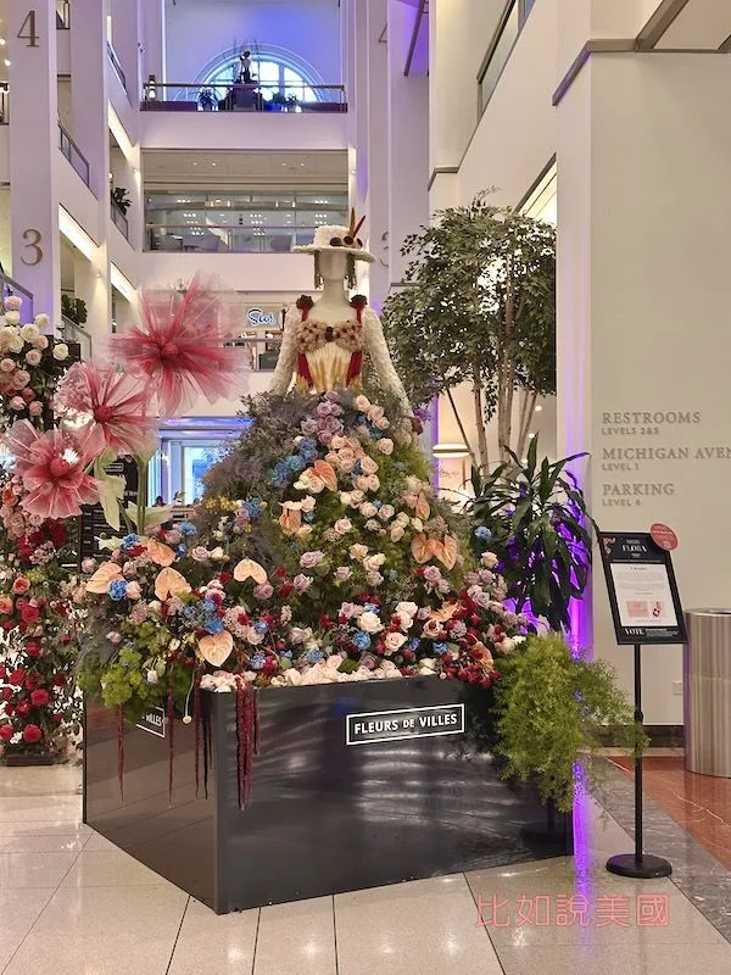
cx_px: 366
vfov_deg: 39.7
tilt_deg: +1.1
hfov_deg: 30.3
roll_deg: -0.1
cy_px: 488
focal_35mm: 48
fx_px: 1352
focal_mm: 6.86
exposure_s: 1/60
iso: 200
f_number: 1.78
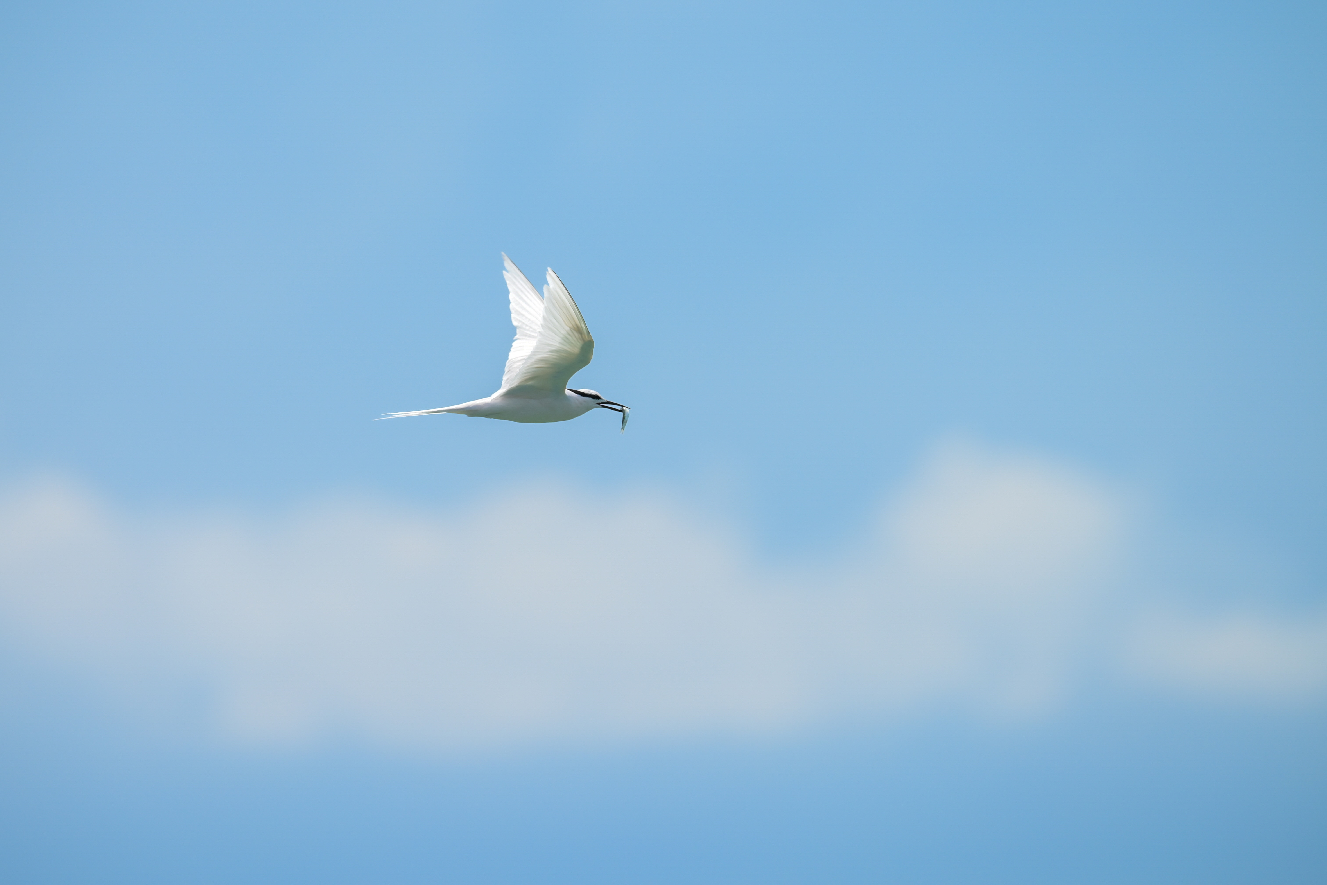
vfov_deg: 3.2
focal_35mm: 430
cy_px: 442
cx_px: 664
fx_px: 15849
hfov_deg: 4.8
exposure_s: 1/1250
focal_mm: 430
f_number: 6.3
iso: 320
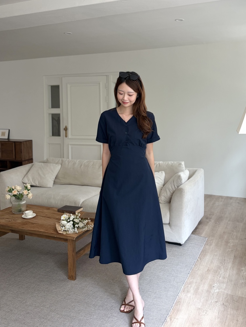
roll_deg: +1.1
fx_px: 246
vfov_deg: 67.3
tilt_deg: -2.0
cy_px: 164
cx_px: 123
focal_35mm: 26
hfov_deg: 53.1
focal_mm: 5.96
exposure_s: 1/122
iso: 64
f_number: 1.6
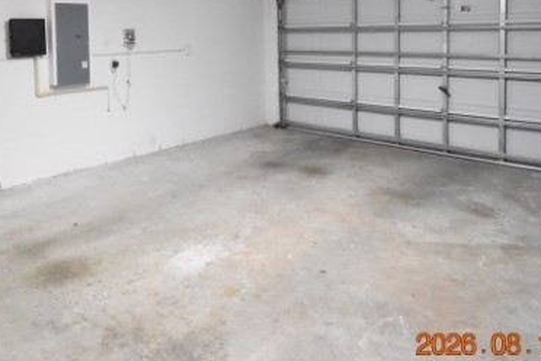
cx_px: 224
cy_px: 48
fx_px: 436
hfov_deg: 63.2
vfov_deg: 41.9
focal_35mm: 29
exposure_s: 1/60
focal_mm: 10
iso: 5600
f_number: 3.5
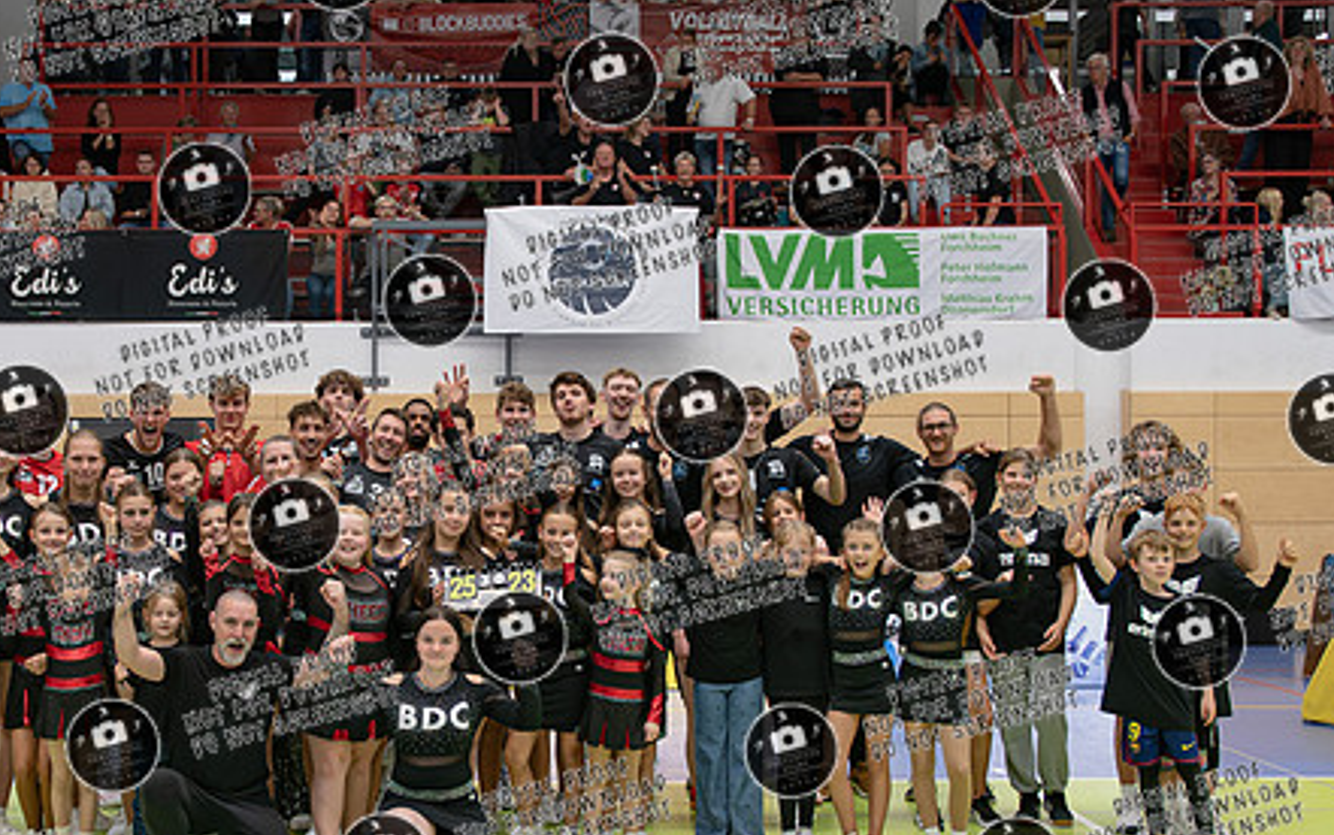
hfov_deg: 36.6
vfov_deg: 23.5
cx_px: 489
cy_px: 486
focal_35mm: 55
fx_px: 2000
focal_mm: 24
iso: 1600
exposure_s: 1/500
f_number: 4
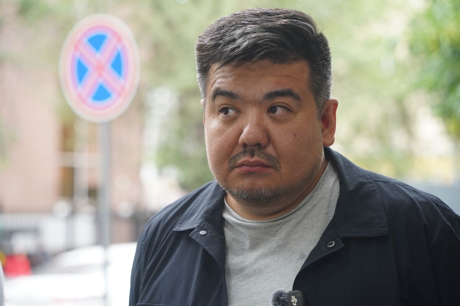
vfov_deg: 10.9
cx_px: 230
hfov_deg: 16.3
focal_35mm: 126
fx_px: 1610
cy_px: 153
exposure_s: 1/200
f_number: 5
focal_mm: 126
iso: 1600
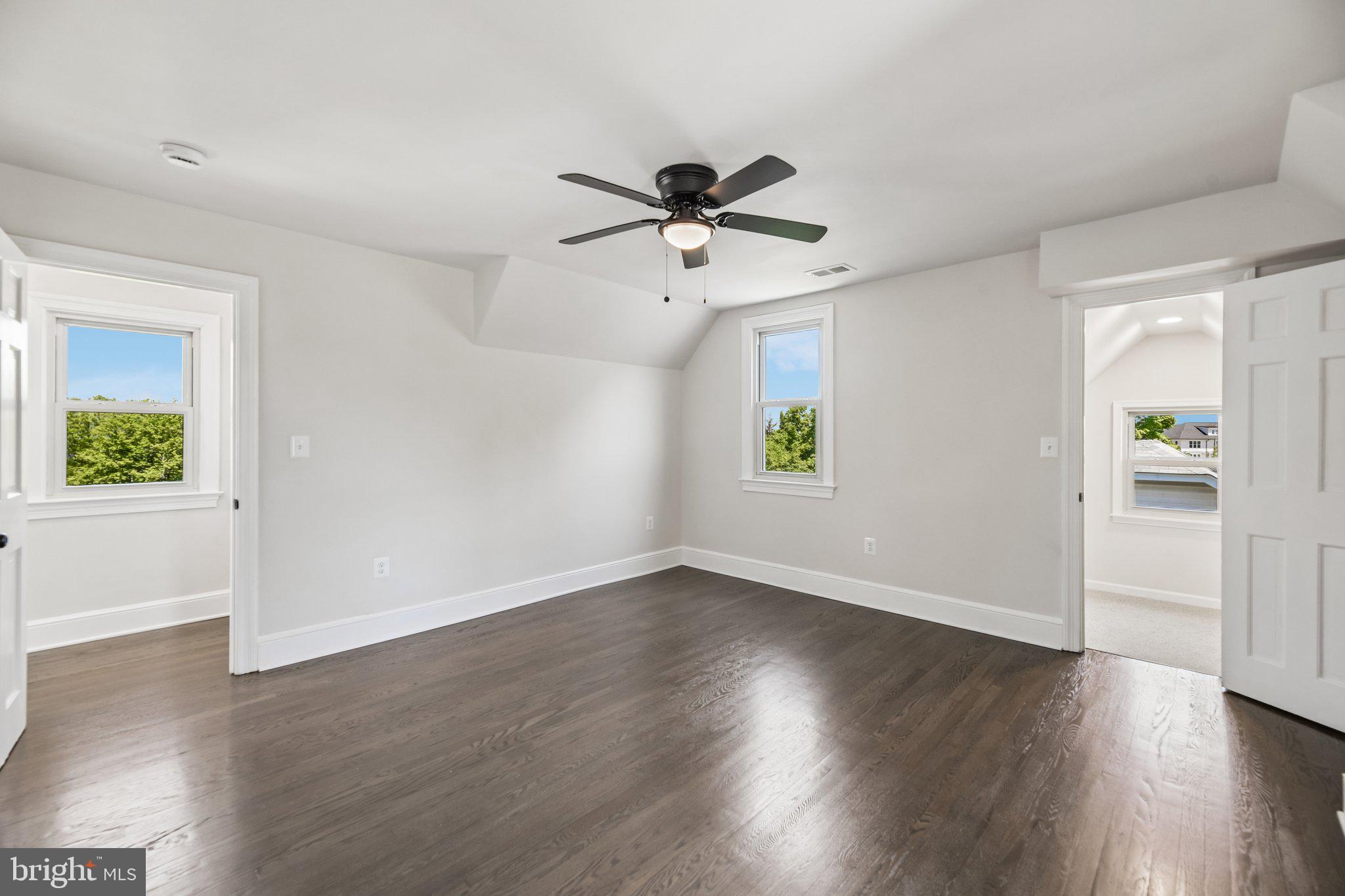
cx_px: 672
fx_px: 523
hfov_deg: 104.3
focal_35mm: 14
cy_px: 448
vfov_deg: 81.2
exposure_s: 1/15
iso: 125
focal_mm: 14
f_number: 8
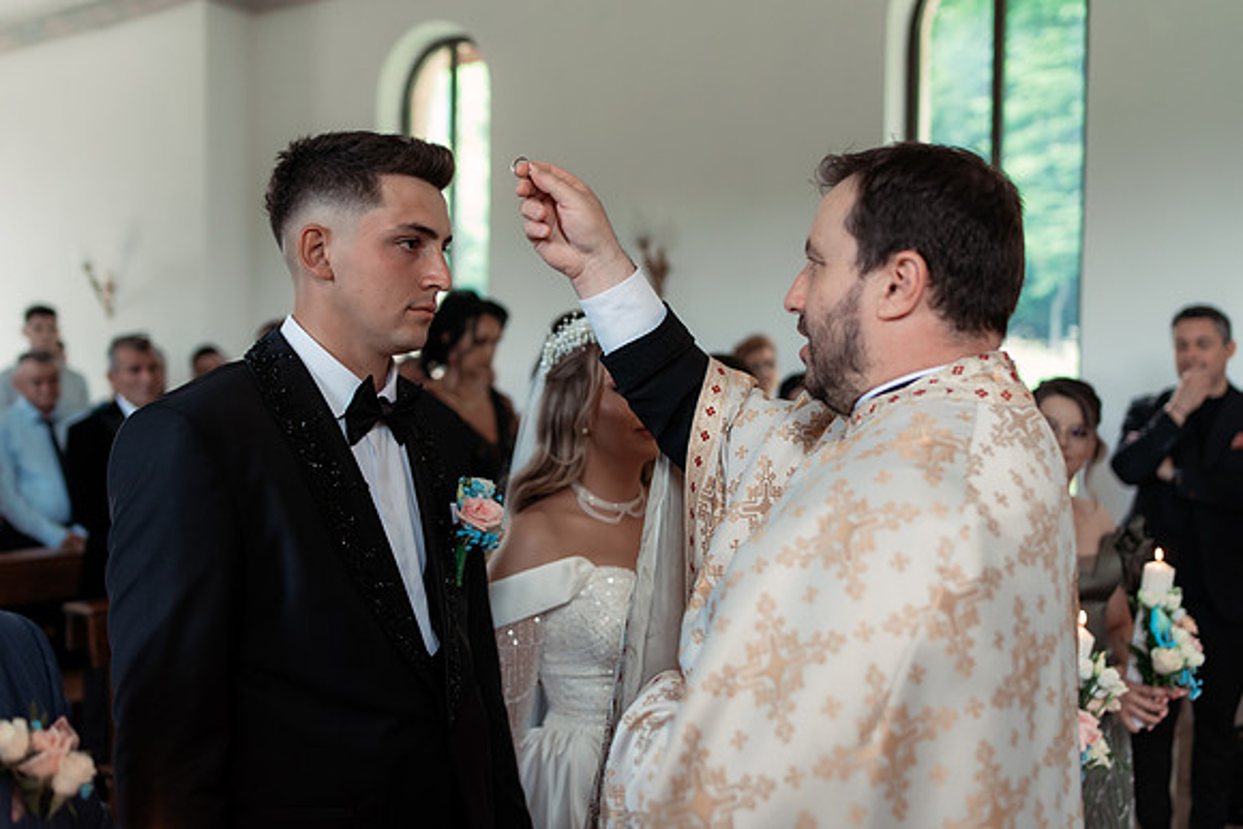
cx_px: 622
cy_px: 414
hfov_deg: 54.4
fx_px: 1209
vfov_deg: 37.9
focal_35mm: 35
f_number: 2.2
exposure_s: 1/320
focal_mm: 35
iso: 1000
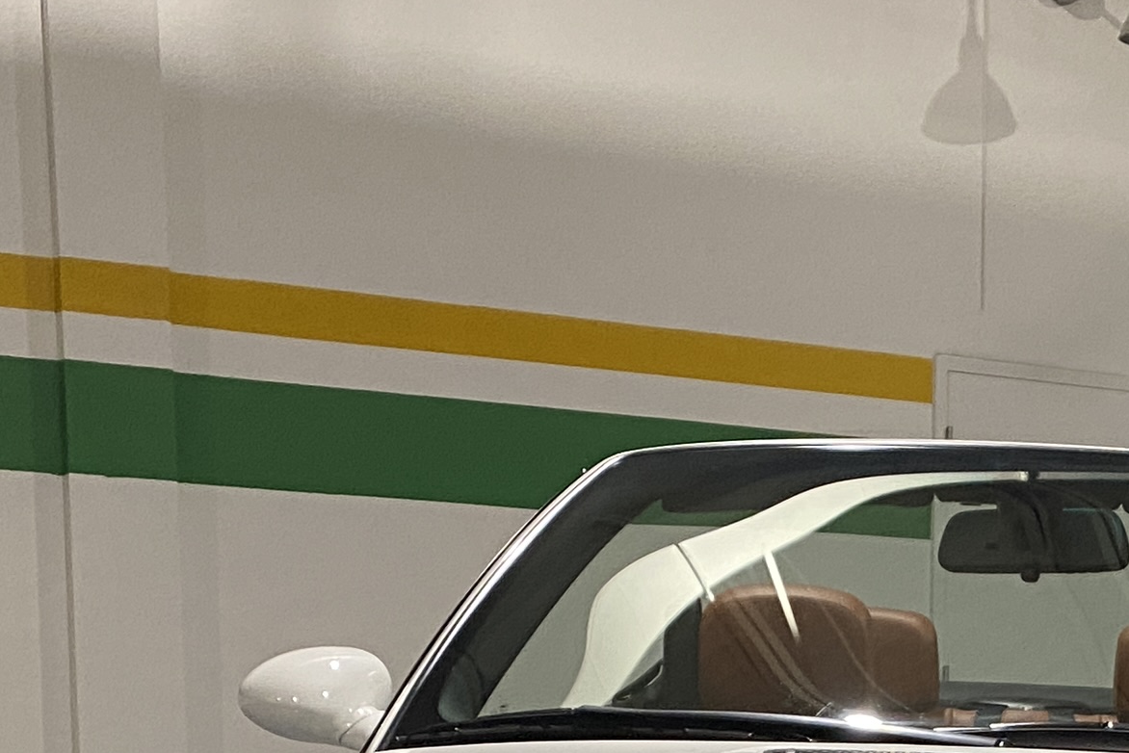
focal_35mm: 93
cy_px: 1371
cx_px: 1218
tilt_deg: -11.0
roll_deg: -1.4
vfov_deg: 13.2
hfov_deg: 20.9
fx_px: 2917
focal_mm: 4.25
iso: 125
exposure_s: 1/60
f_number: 1.8
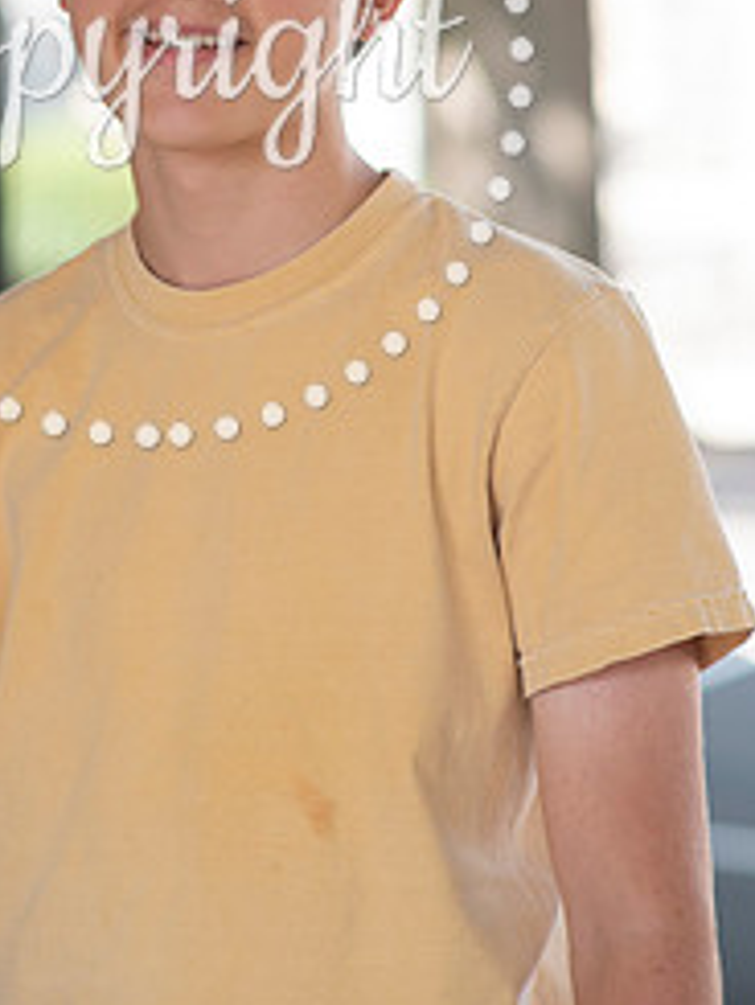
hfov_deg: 9.9
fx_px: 4358
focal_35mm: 150
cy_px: 209
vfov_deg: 13.1
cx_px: 148
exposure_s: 1/320
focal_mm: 85
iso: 200
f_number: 2.8
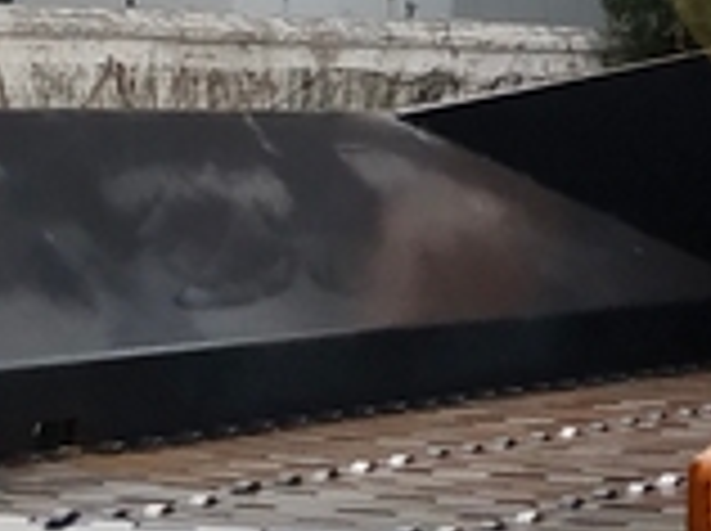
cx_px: 1066
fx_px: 4676
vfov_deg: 6.4
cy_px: -184
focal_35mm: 228
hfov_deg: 8.5
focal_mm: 3.95
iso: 115
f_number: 1.8
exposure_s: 1/788
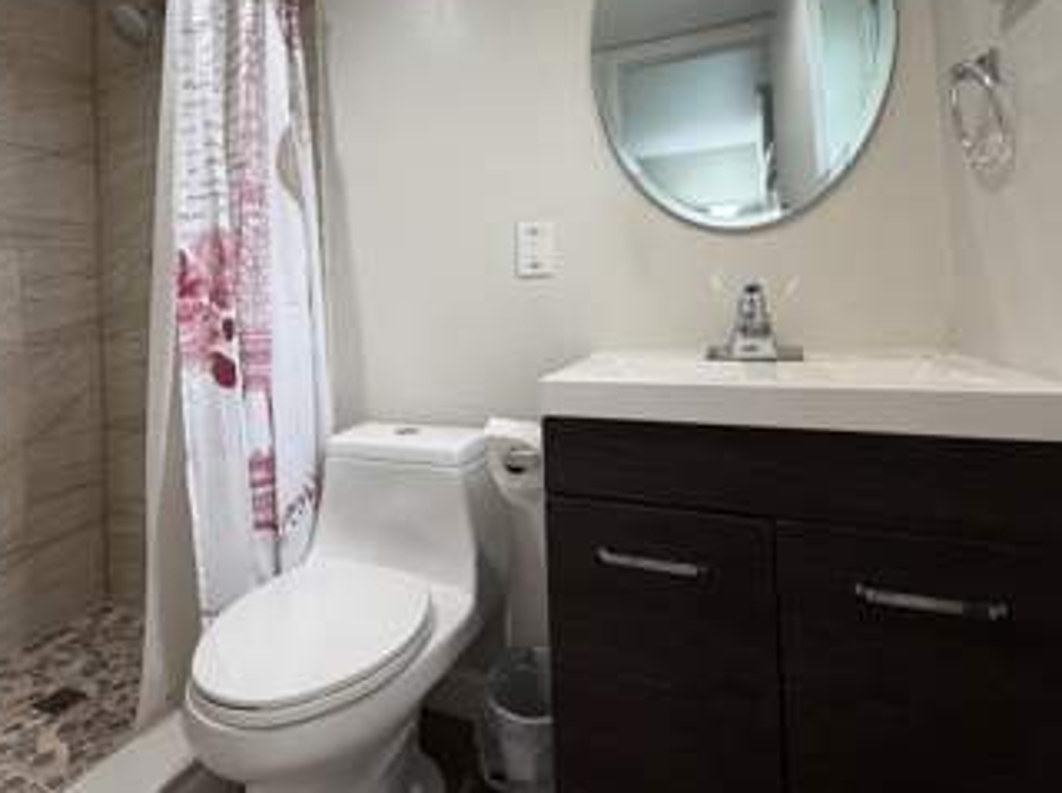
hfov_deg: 77.2
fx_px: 643
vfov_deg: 62.2
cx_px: 378
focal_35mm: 21
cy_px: 287
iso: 200
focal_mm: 2.22
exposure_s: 1/120
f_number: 2.2
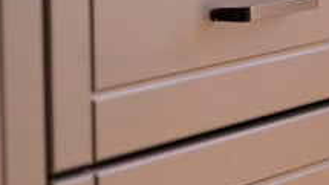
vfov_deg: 5.9
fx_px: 1806
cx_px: 314
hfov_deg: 10.3
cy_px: 28
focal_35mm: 207
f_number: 3.2
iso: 125
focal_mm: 85
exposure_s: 1/30
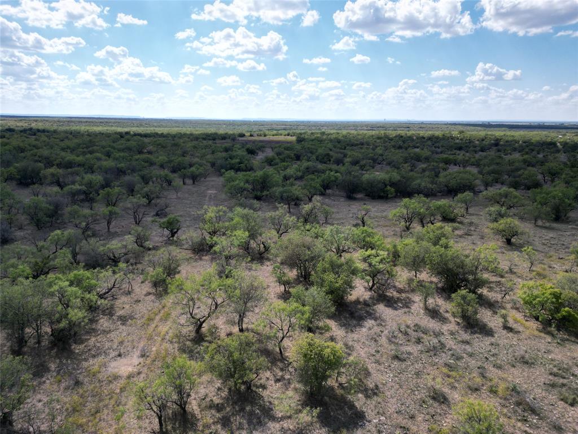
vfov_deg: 56.8
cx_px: 289
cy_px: 217
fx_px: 401
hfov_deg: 71.6
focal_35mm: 24
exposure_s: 1/3000
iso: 100
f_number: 1.7
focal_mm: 6.72
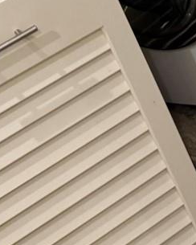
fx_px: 892
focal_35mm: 123
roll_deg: +18.1
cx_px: 340
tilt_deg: -24.4
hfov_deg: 11.7
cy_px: -113
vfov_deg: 14.6
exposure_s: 1/60
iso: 200
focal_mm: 6.76
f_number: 1.78
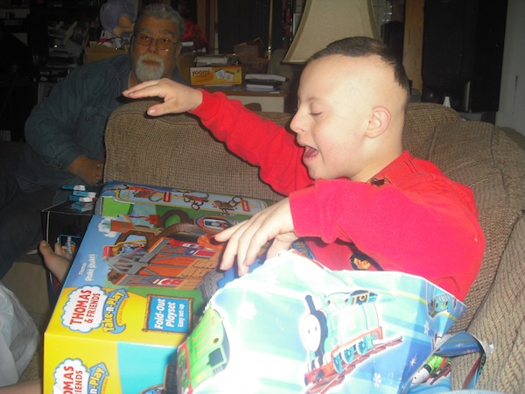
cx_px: 262
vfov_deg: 37.7
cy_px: 197
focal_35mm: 38
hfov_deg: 49.0
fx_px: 576
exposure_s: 1/60
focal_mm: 6.2
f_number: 2.8
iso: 100
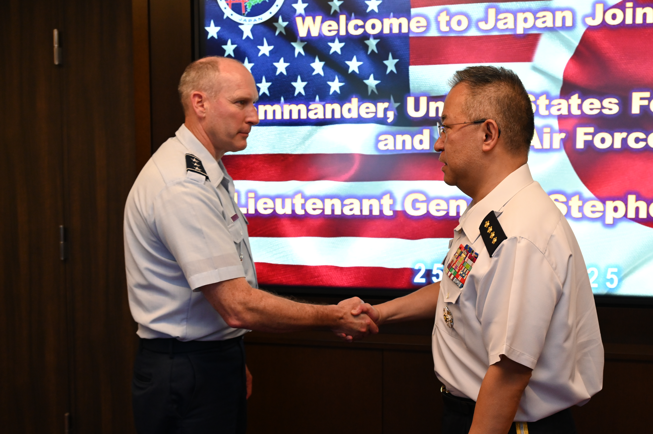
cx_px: 326
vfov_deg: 35.0
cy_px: 217
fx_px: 689
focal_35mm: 38
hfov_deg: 50.7
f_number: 5.6
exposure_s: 1/160
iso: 4000
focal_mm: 38
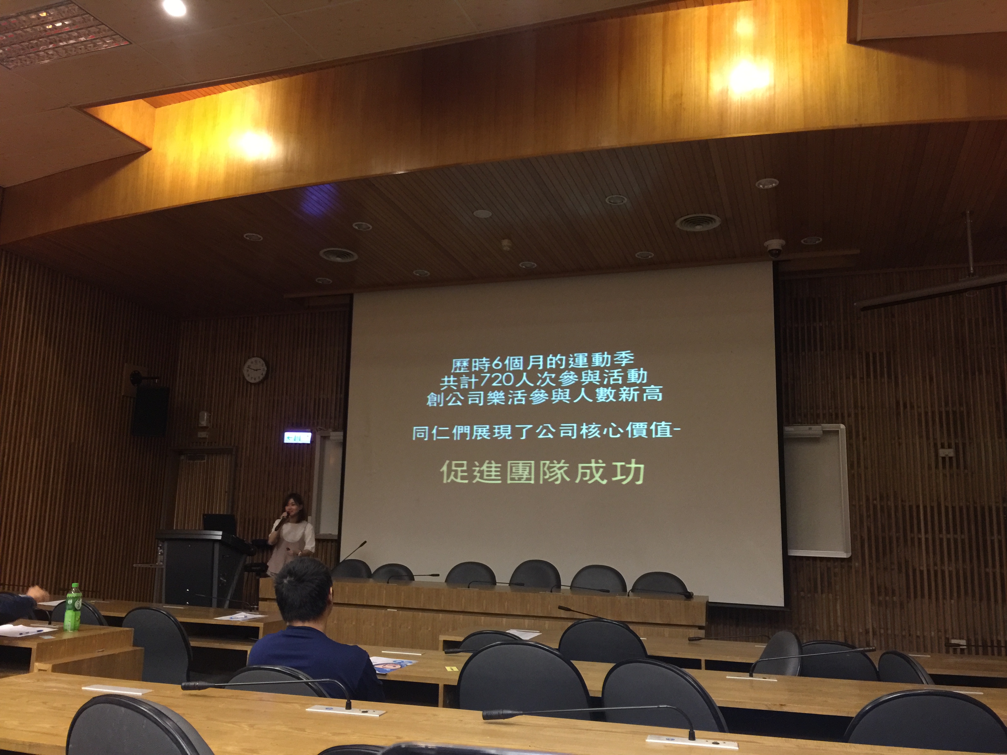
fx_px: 844
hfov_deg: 61.7
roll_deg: -1.5
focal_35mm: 29
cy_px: 378
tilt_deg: +9.7
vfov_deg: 48.2
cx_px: 504
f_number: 2.2
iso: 125
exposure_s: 1/15
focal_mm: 4.15
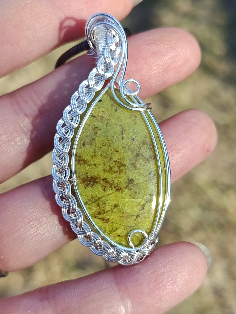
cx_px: 118
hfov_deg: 30.3
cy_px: 157
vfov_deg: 39.7
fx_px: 436
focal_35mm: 48
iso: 50
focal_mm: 5.24
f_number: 1.7
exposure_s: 1/202
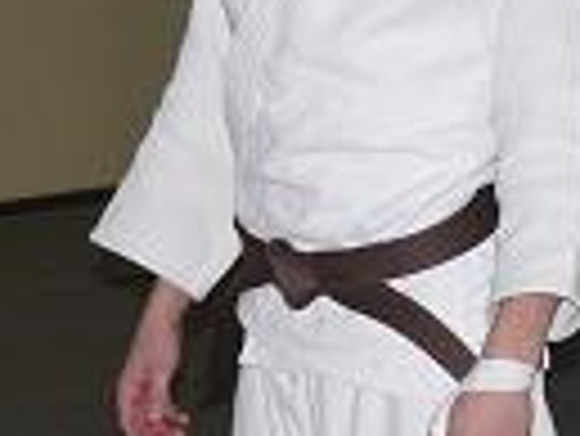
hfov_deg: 9.9
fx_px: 3354
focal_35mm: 200
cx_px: 351
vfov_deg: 7.4
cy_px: 249
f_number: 3.2
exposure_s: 1/125
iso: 200
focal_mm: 10
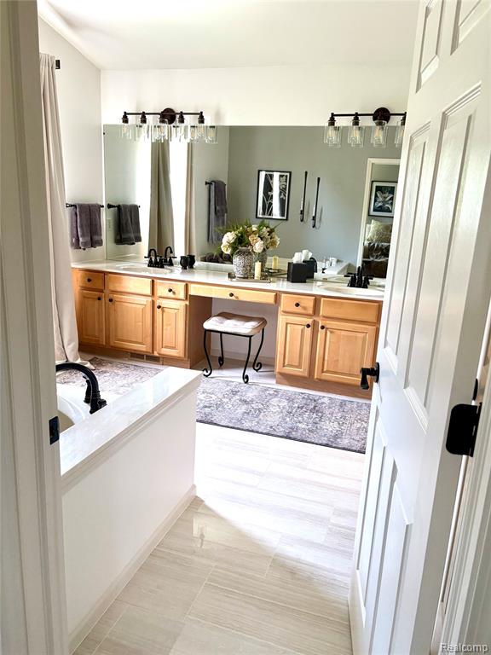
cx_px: 246
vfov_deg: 67.3
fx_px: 492
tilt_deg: -14.0
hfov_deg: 53.1
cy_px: 328
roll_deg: -3.3
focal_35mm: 26
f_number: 1.6
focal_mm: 5.96
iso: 200
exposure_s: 1/120
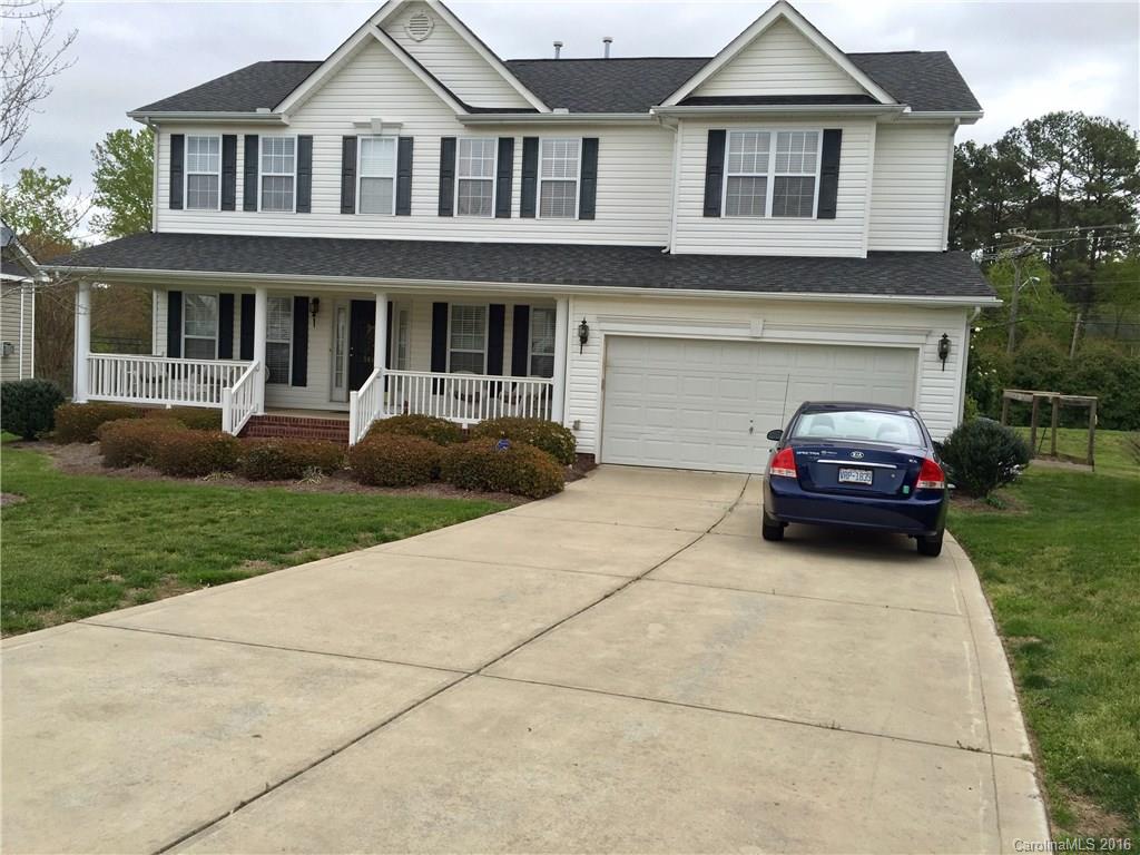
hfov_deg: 61.7
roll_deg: -2.1
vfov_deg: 48.2
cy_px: 428
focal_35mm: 29
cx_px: 570
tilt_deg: -4.1
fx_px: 955
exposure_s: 1/488
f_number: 2.2
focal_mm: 4.15
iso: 32
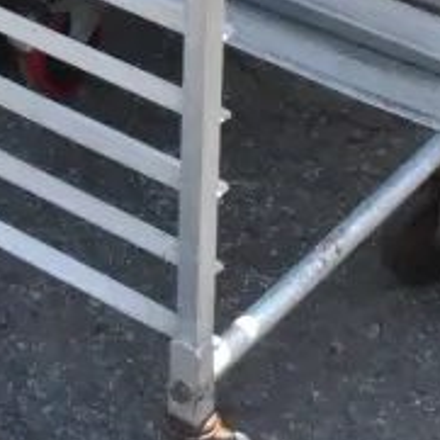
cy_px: -607
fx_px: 2042
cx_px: 29
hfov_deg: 12.2
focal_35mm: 142
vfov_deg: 10.6
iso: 6400
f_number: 20
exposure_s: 1/1600
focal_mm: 22
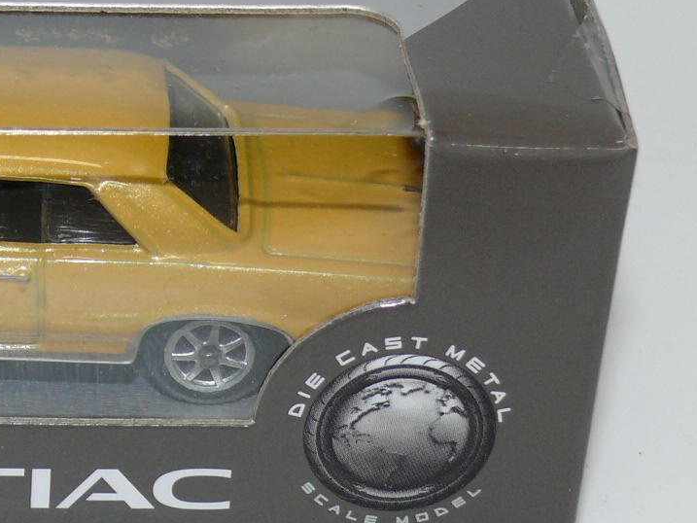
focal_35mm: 154
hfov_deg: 12.6
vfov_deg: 9.6
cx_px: -23
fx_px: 3101
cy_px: 190
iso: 100
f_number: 4
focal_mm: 10.9
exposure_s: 1/30
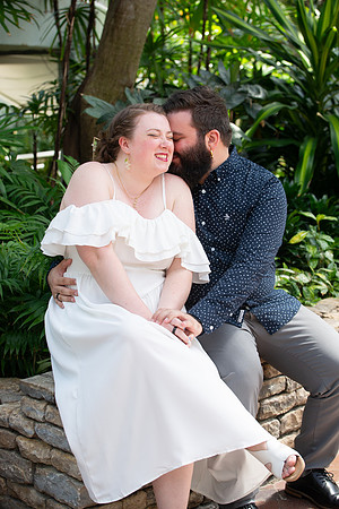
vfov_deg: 28.8
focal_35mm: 70
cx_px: 170
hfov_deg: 19.5
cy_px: 254
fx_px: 989
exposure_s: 1/250
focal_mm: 70
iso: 500
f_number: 4.5
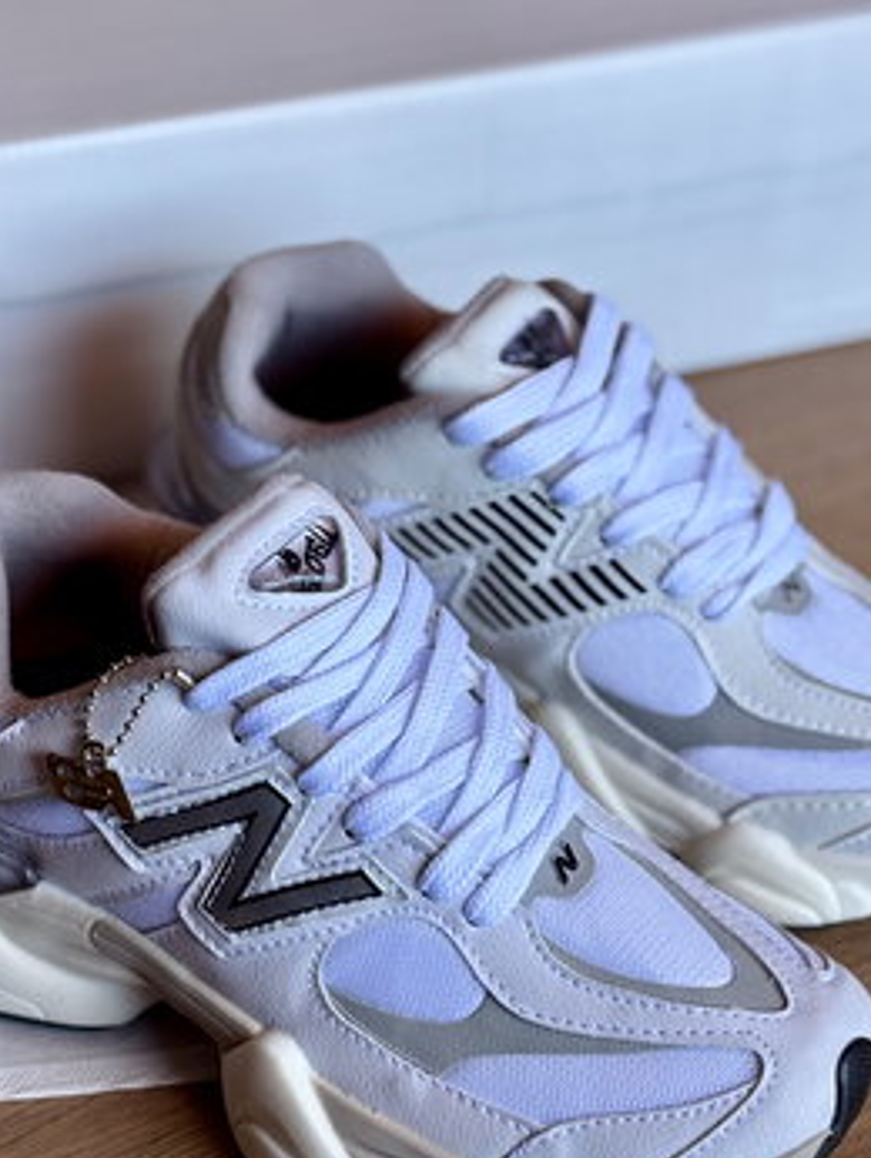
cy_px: 544
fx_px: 2681
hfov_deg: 18.5
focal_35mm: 80
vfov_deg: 24.4
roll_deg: -2.5
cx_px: 415
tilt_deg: -39.8
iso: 32
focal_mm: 5.96
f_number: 1.6
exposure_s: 1/121
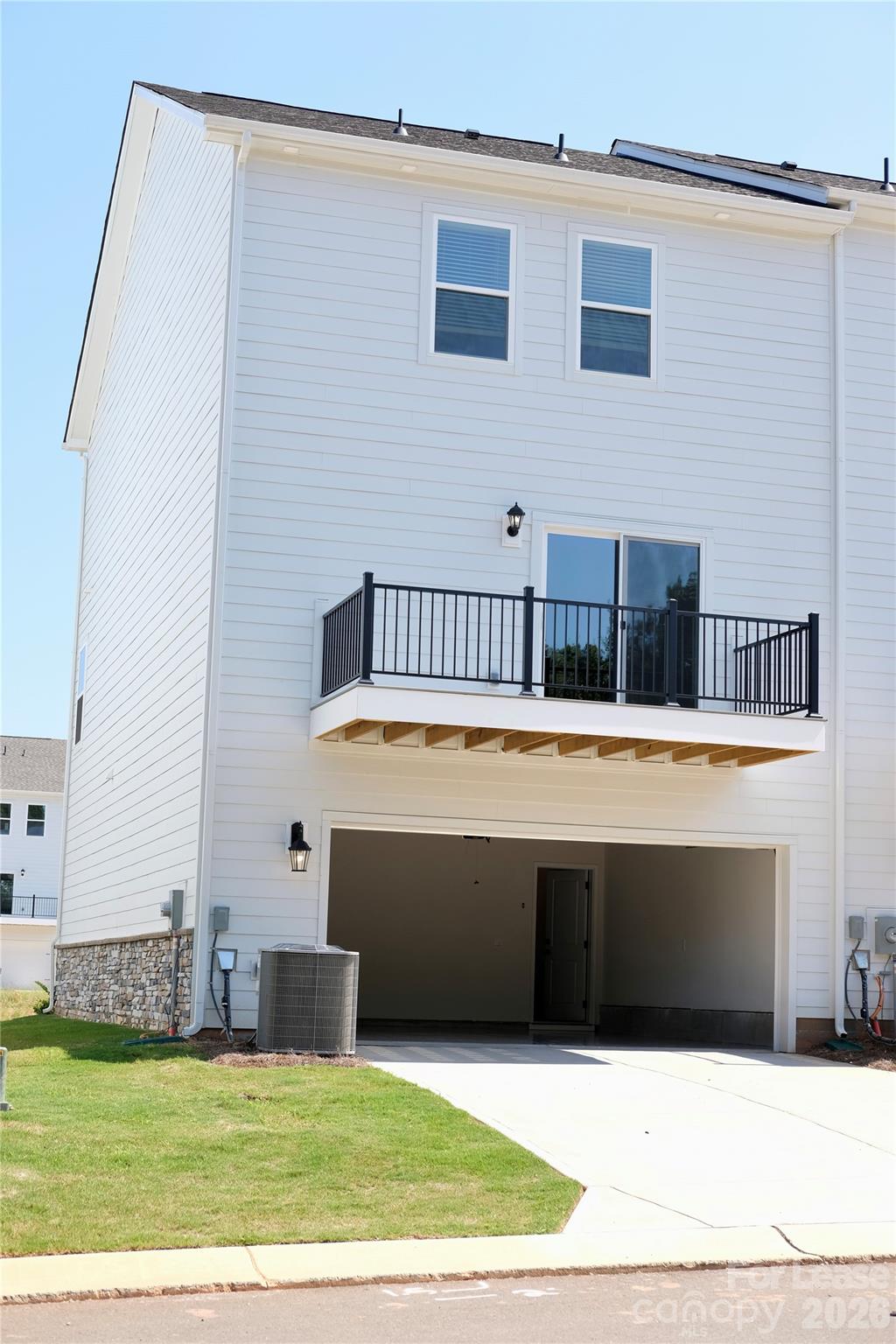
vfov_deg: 37.5
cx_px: 448
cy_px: 672
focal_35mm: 53
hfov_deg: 25.5
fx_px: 1979
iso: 200
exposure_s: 1/320
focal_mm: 35
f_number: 5.6
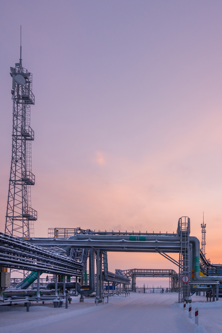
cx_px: 193
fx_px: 324
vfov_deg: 54.4
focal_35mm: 35
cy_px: 167
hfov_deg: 35.9
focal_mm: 32
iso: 1600
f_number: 4
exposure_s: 1/2200
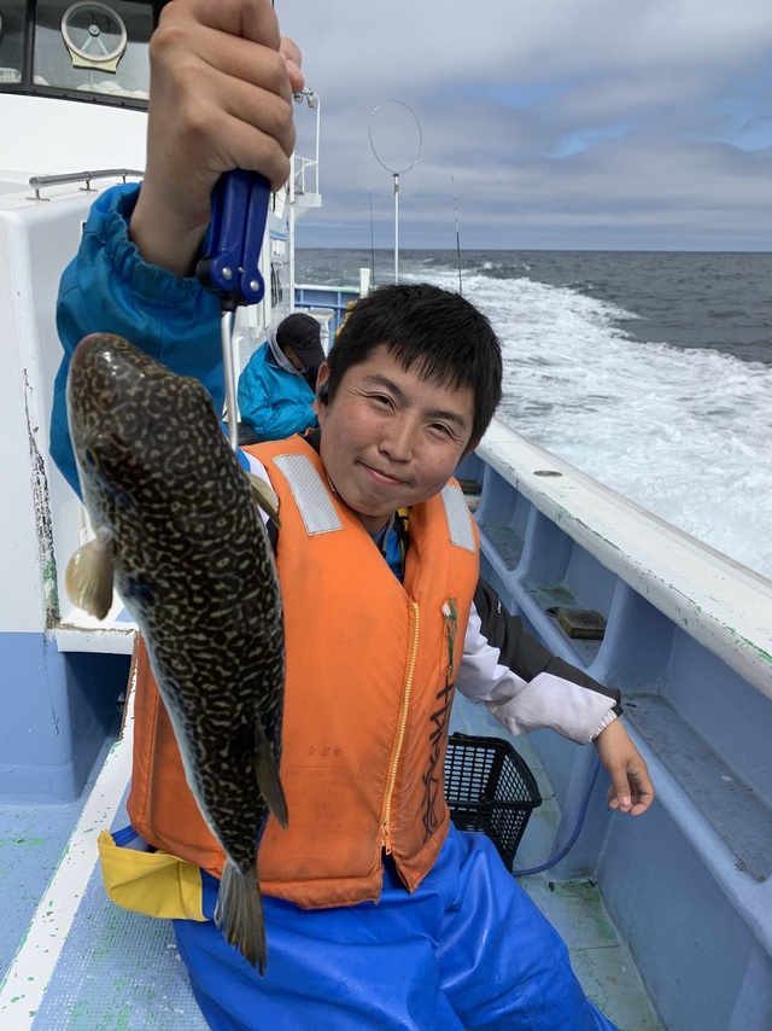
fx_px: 774
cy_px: 516
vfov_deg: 67.3
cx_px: 386
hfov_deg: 53.0
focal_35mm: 26
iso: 25
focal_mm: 4.25
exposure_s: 1/2915
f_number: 1.8
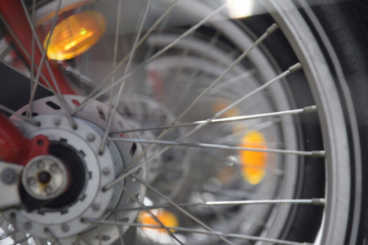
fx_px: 1610
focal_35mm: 158
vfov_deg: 8.7
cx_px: 184
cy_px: 122
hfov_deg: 13.0
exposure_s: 1/320
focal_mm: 105
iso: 200
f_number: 5.6
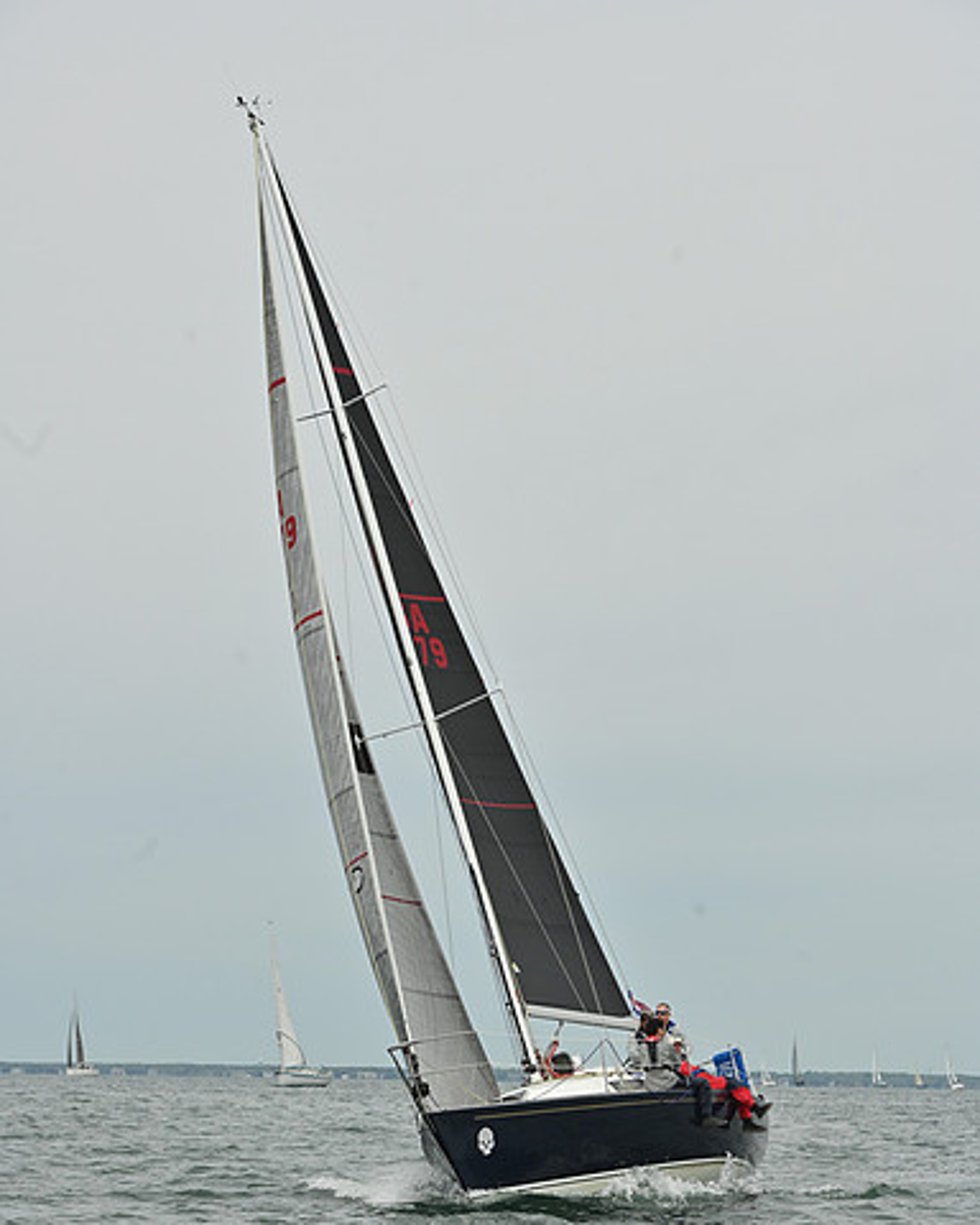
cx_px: 489
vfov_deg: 15.1
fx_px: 4604
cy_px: 720
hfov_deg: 12.1
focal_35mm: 127
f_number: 9
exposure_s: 1/1600
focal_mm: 112
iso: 320
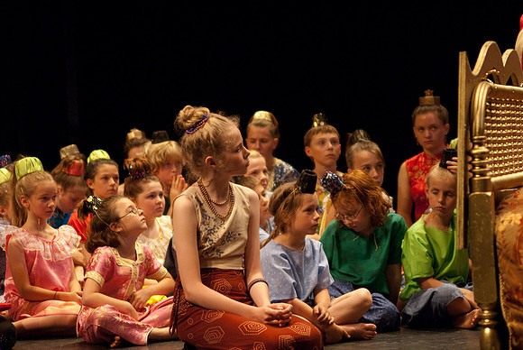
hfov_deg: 17.0
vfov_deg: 11.4
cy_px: 175
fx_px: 1745
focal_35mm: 120
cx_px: 262
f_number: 2.8
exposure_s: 1/160
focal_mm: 80
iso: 1000
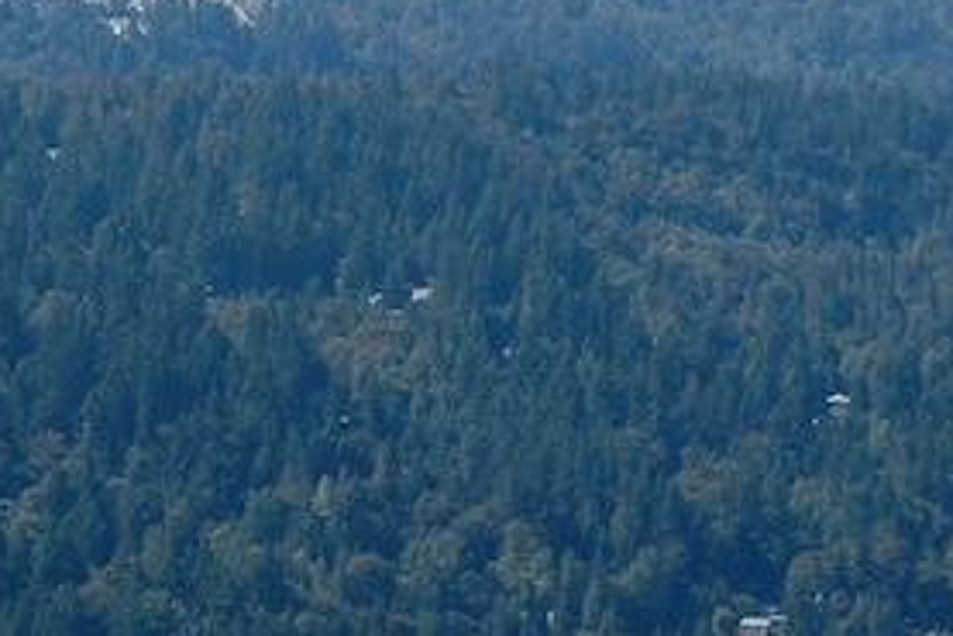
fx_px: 10038
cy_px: -112
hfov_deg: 5.4
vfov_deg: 3.6
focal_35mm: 379
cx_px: -72
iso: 200
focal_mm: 70
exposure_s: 1/320
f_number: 9
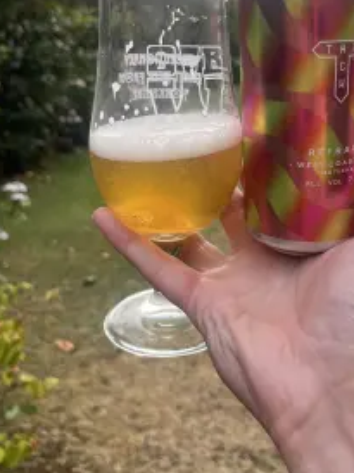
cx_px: 221
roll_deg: +3.6
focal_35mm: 38
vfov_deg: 48.6
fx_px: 519
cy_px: 178
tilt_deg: -15.3
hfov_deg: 37.4
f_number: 1.6
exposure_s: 1/271
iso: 40
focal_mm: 5.1
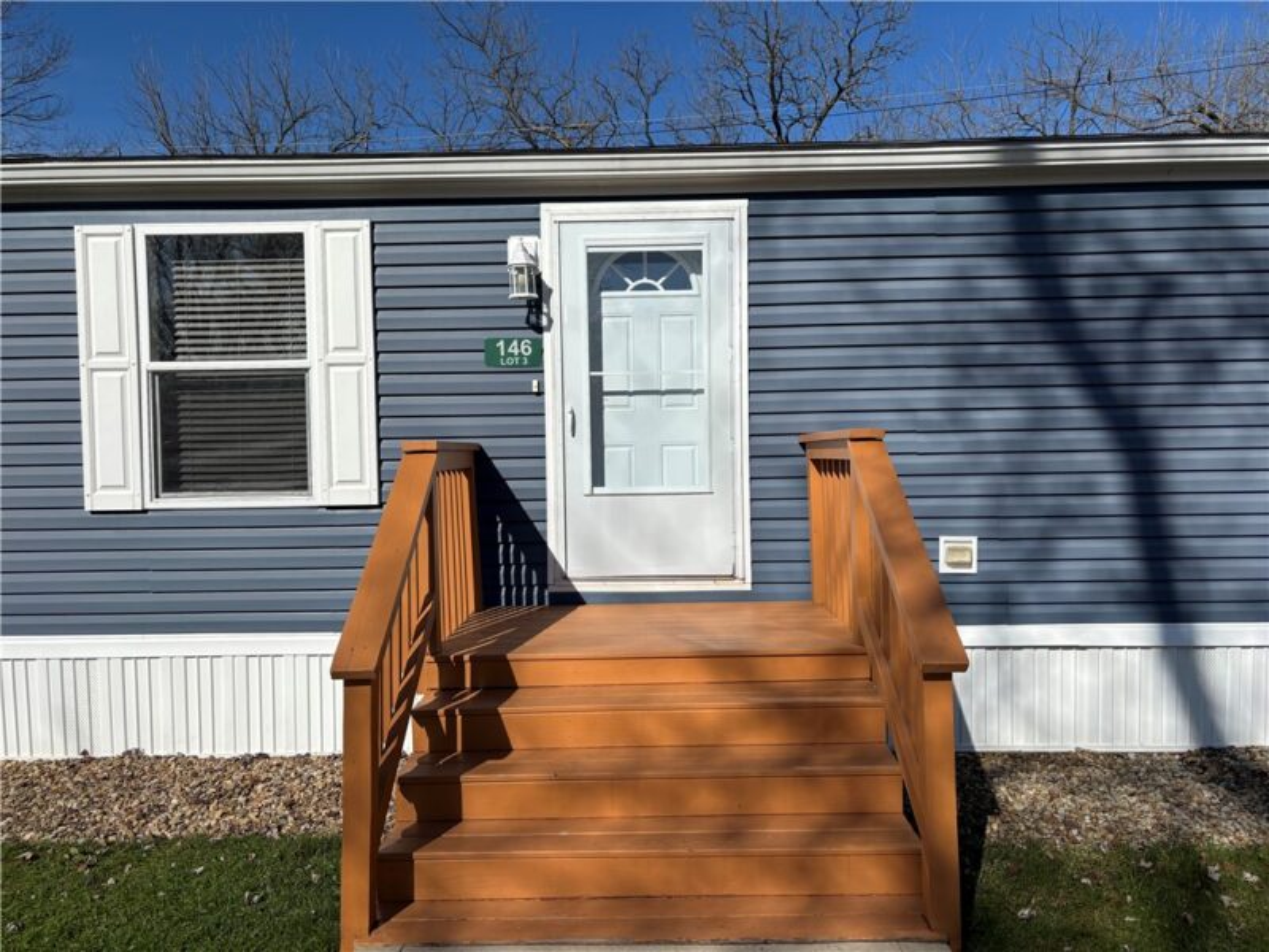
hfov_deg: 67.3
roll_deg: -0.3
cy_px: 476
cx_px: 634
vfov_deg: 53.1
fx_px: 953
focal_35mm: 26
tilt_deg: -3.1
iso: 50
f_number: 1.6
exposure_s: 1/7692
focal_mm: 5.96
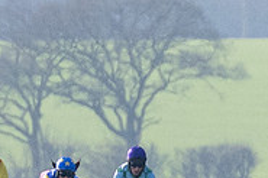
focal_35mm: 3552
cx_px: 318
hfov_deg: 0.6
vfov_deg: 0.4
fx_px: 26419
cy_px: 341
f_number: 4
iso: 400
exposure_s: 1/2500
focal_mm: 280
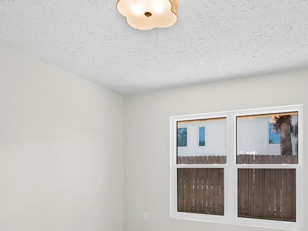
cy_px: 163
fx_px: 231
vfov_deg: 51.6
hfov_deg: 66.8
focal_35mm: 26
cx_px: 180
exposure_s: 1/40
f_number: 9
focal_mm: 7
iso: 1250
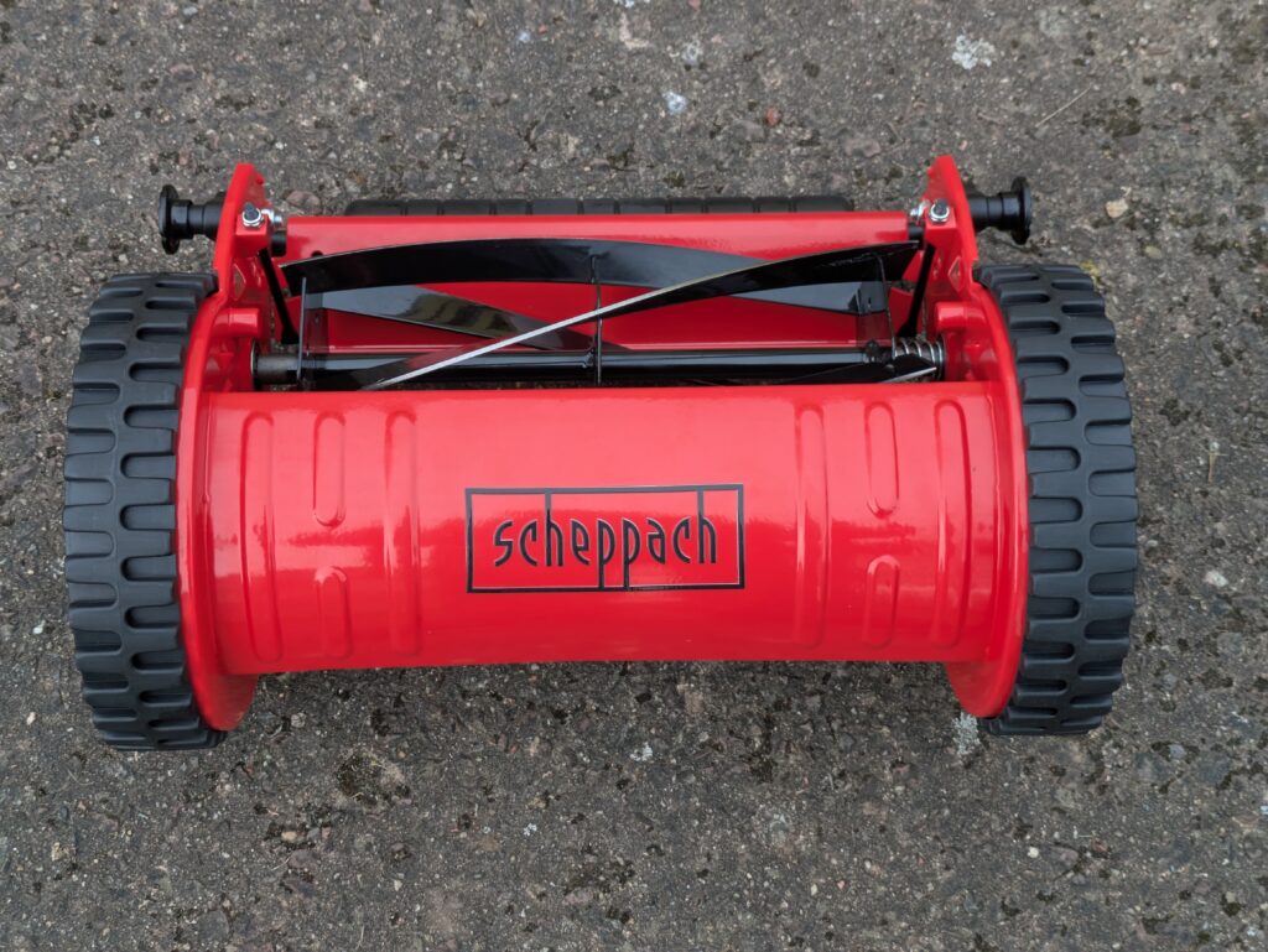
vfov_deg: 28.6
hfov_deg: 37.5
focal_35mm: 51
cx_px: 634
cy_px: 476
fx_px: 1869
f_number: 1.89
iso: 46
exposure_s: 1/606
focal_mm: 5.43
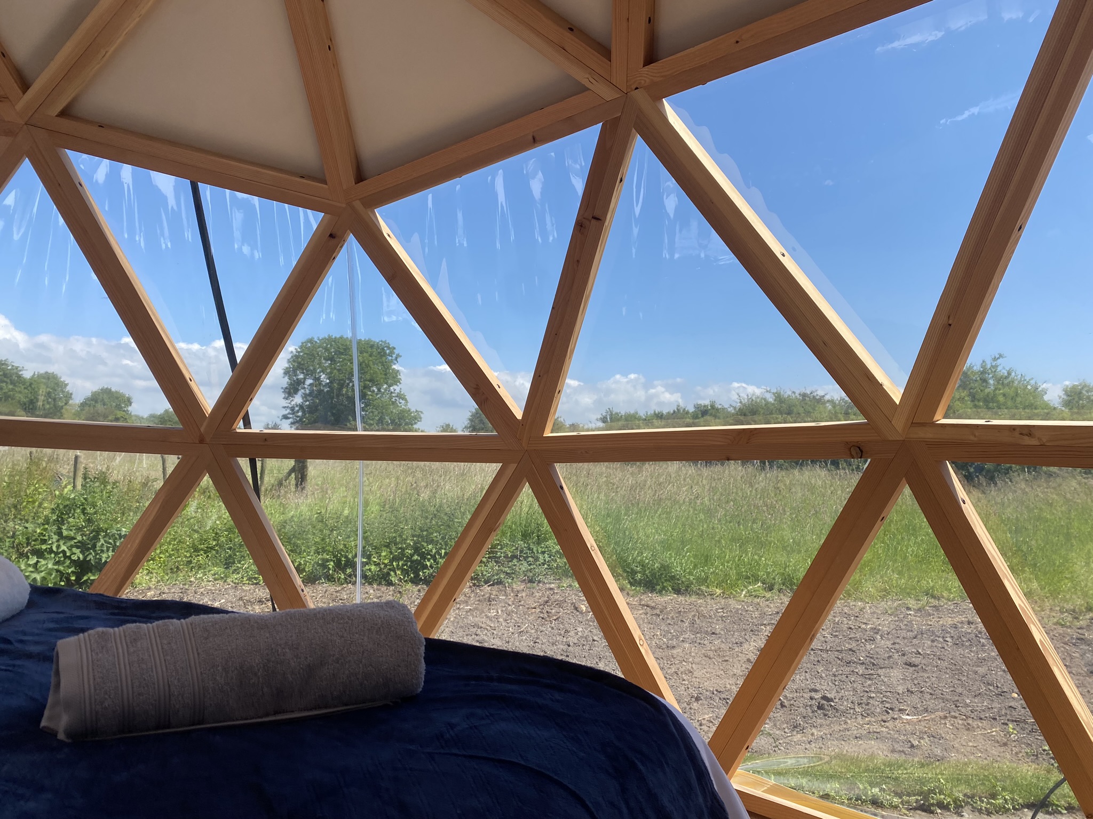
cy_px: 410
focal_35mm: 26
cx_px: 546
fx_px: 821
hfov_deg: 67.3
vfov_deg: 53.1
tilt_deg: +3.2
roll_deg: -2.3
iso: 32
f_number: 1.8
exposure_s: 1/2066
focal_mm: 4.25
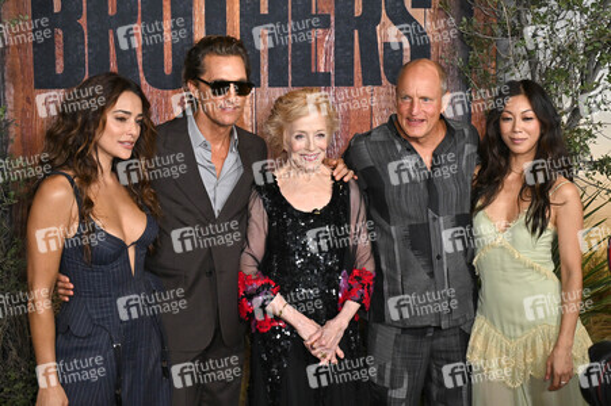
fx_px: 627
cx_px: 306
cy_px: 203
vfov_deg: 35.9
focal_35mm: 37
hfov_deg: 51.9
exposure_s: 1/250
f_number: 7.1
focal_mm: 37
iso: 1000
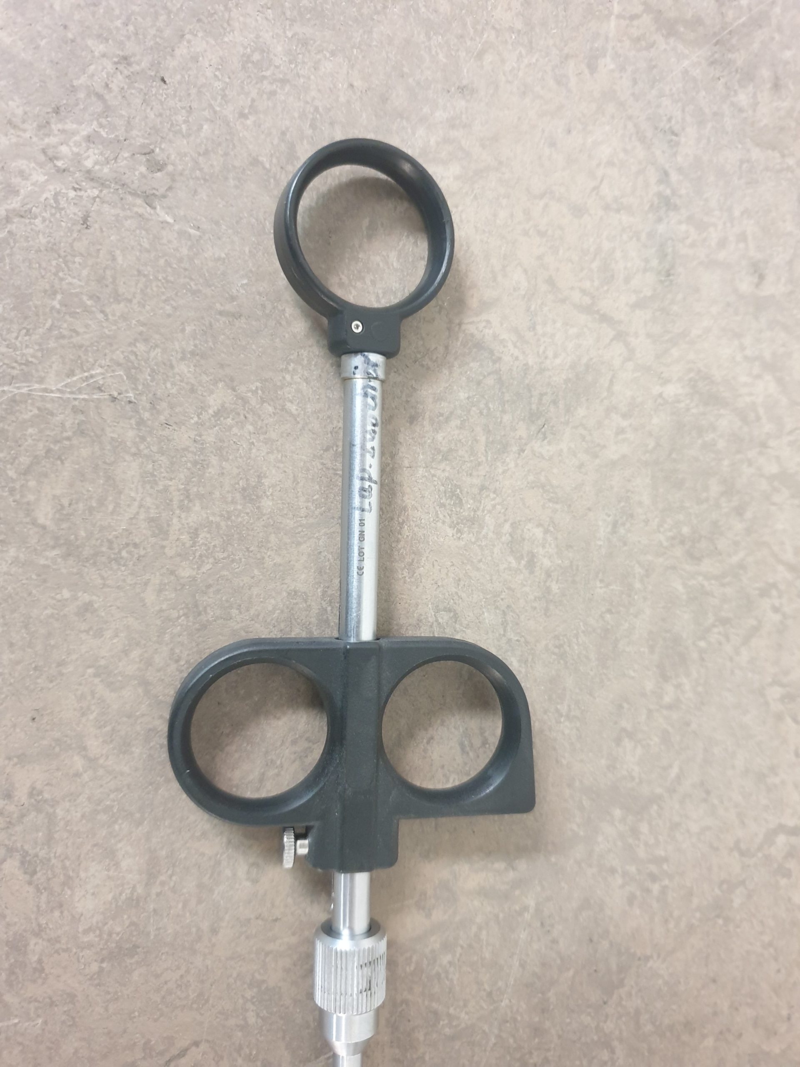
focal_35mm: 26
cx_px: 400
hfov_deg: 53.1
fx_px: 801
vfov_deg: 67.3
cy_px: 534
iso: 250
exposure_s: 1/25
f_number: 1.5
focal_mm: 4.3
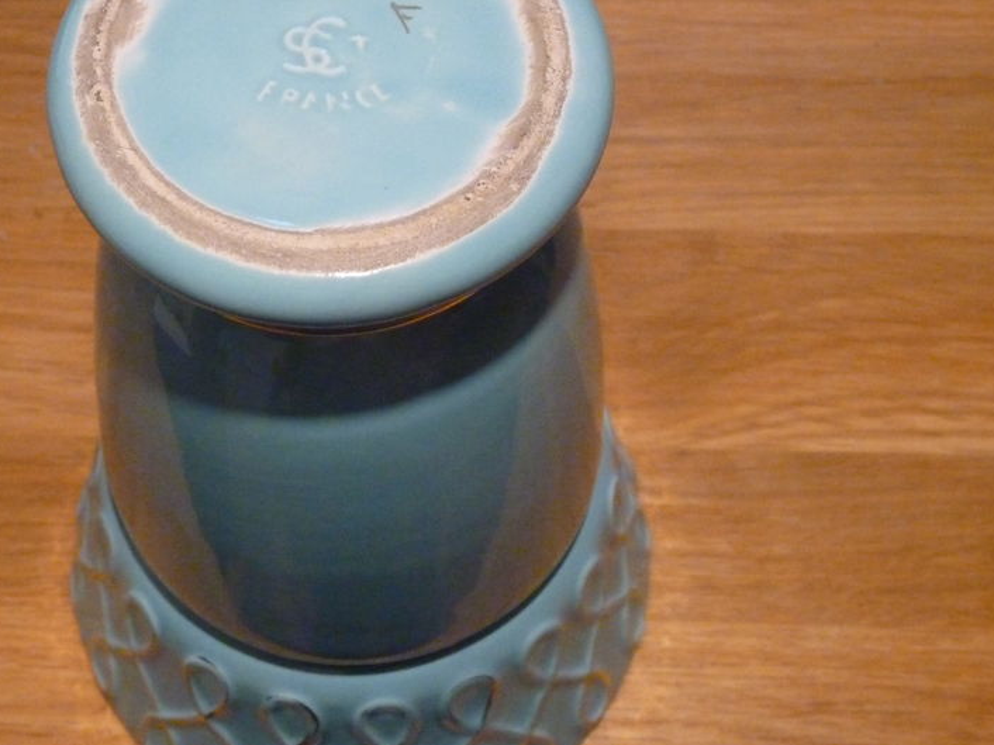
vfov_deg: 21.6
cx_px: 401
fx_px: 1952
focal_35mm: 68
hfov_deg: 28.5
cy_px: 348
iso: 800
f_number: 3.2
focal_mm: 8.5
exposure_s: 1/20
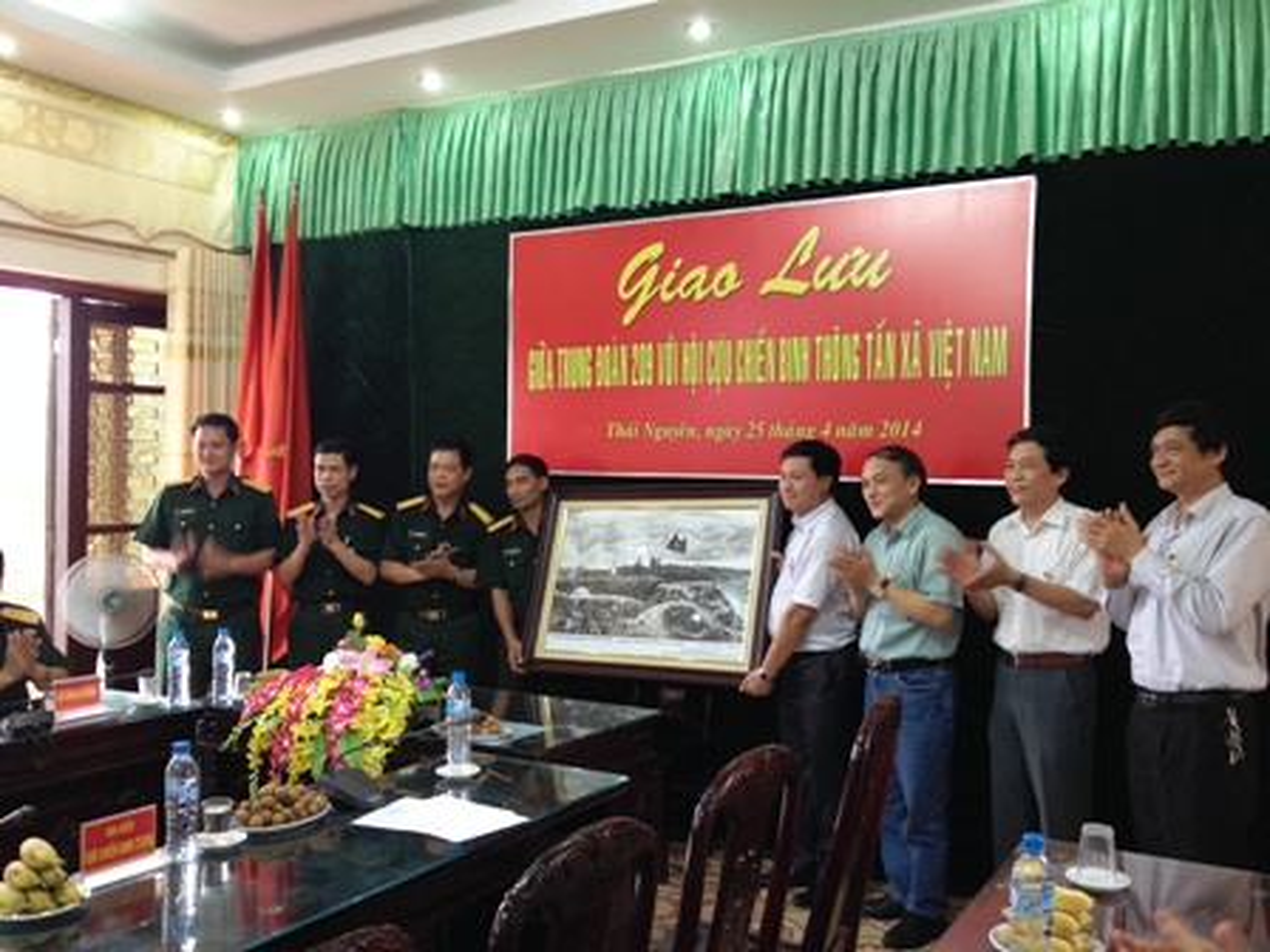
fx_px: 1284
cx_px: 635
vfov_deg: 40.7
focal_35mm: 35
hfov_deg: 52.6
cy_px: 476
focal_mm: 4.28
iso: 100
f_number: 2.4
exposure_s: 1/20
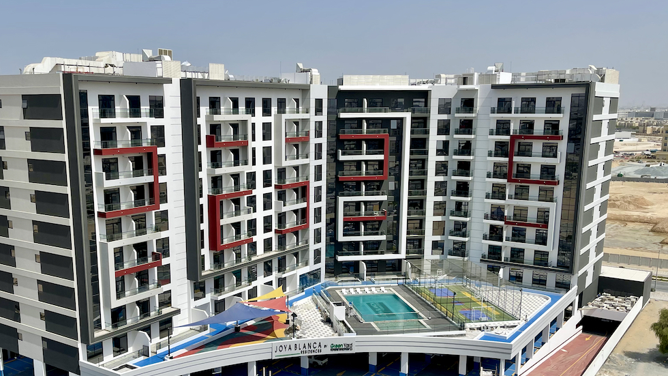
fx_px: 655
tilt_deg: -12.4
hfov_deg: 53.8
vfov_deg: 31.8
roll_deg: +0.3
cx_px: 286
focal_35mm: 37
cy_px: 245
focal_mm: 5.1
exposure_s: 1/7937
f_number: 1.6
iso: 32
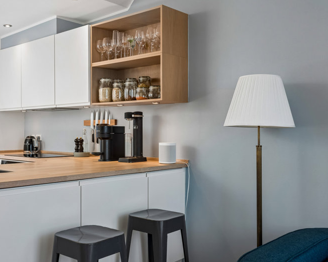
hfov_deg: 45.6
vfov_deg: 37.3
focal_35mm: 40
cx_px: 133
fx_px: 388
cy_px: 132
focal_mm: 35
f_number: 11
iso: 200
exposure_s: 1/90
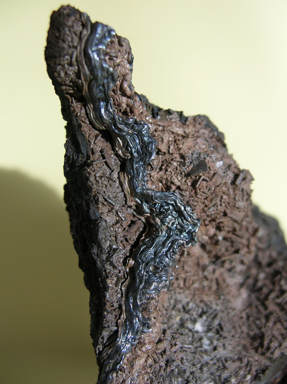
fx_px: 399
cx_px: 144
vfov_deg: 51.4
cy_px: 192
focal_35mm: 36
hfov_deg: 39.6
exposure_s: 1/84.4
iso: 50
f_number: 2.7
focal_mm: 6
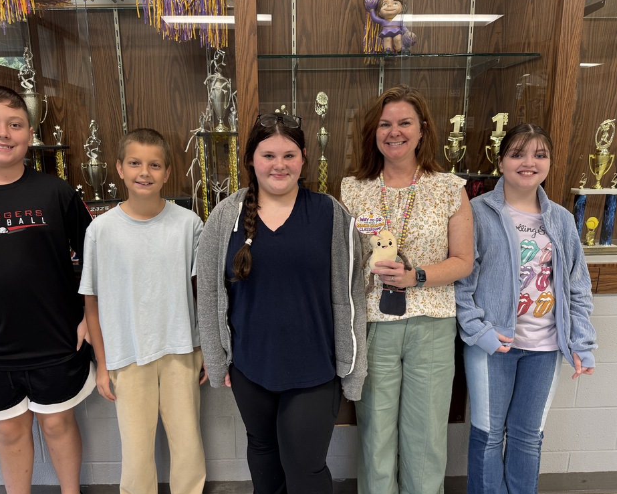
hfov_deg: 65.9
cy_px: 249
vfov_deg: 54.9
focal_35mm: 26
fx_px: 475
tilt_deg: -14.1
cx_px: 285
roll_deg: +1.2
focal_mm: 6.76
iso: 125
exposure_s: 1/60
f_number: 1.78
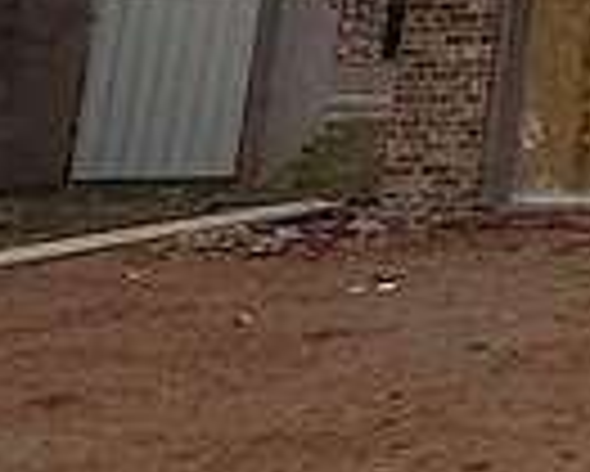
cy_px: -243
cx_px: 1599
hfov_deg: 12.5
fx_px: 1747
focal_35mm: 100
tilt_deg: +9.2
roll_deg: -0.7
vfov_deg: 14.4
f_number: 2.2
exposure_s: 1/4425
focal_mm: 2.22
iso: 50
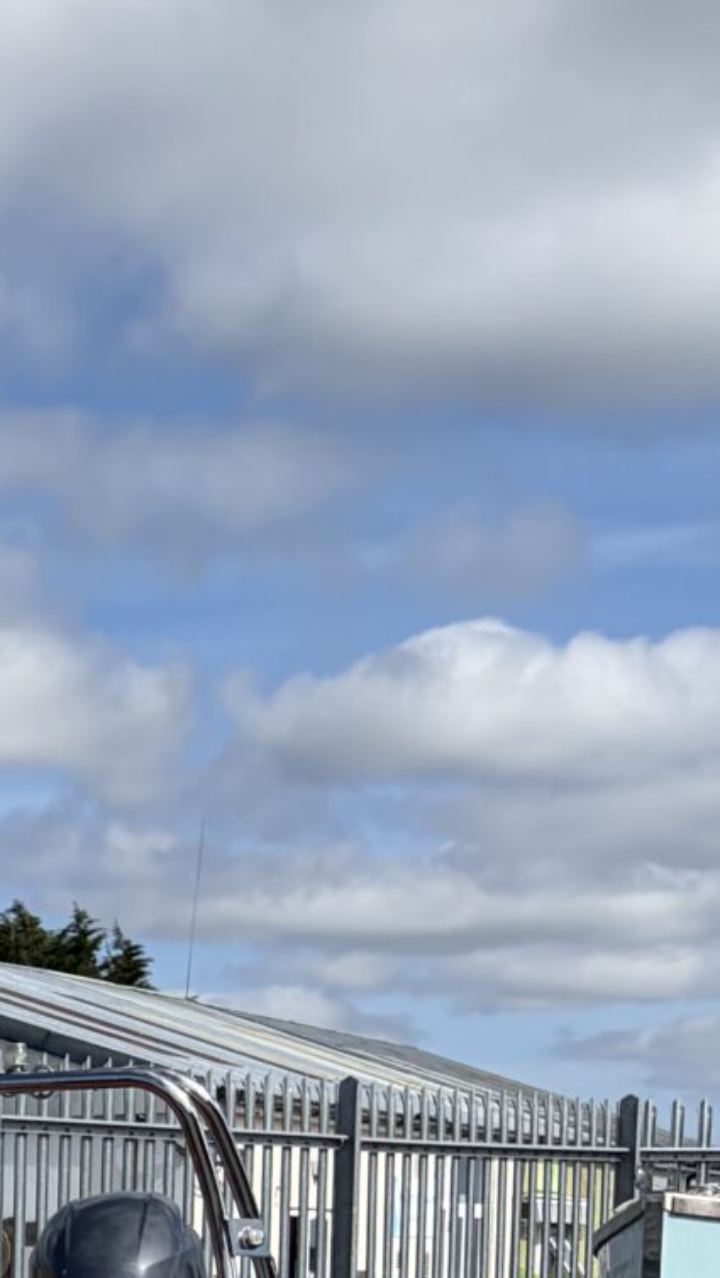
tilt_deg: -6.2
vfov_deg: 20.3
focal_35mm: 96
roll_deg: +0.1
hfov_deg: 11.3
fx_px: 3256
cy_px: 1666
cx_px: -766
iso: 64
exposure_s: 1/6993
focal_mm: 5.96
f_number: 1.6
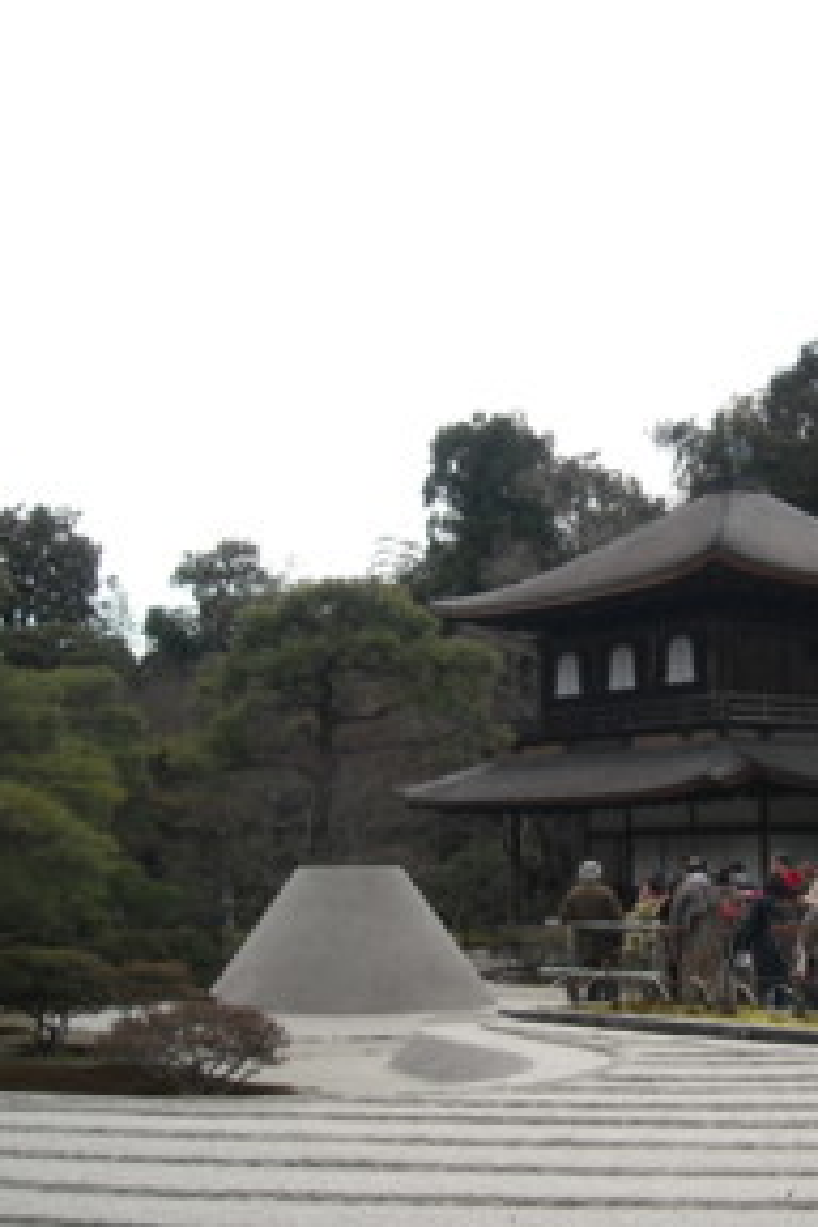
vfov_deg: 35.0
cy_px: 656
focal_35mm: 57
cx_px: 711
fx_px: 1943
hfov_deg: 23.3
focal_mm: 5.7
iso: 113
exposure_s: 1/250
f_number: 5.6
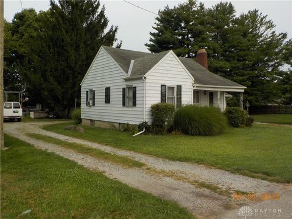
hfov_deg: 60.0
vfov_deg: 46.8
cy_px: 110
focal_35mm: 30
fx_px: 253
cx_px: 146
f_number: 3.3
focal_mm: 4.1
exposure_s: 1/640
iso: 125
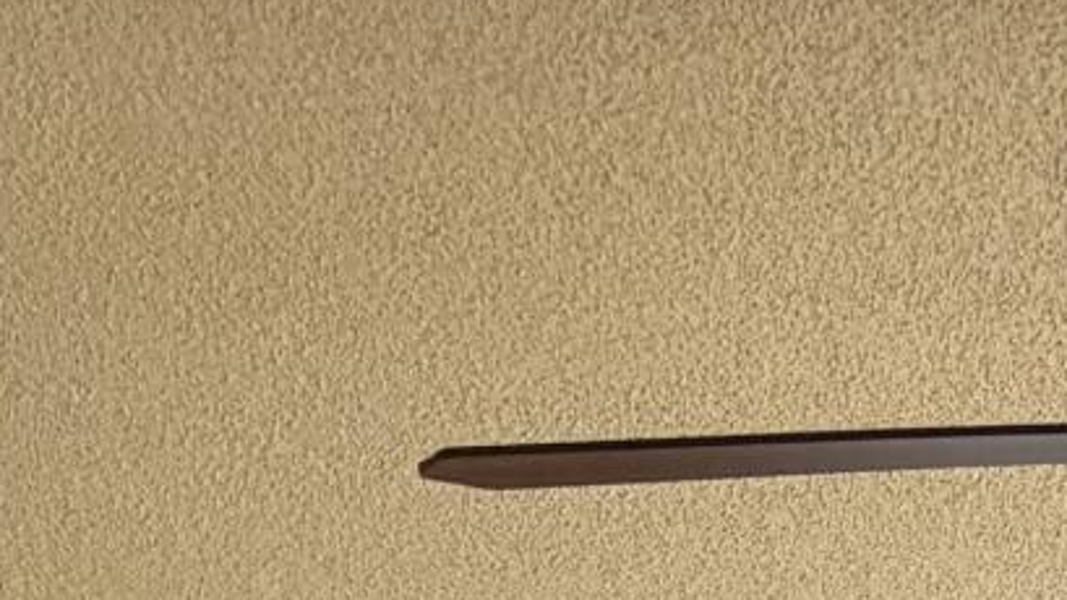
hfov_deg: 10.2
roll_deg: +0.1
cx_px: 1338
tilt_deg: -9.1
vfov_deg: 4.9
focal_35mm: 208
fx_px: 5884
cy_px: 2919
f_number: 1.6
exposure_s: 1/121
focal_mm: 5.96
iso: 125
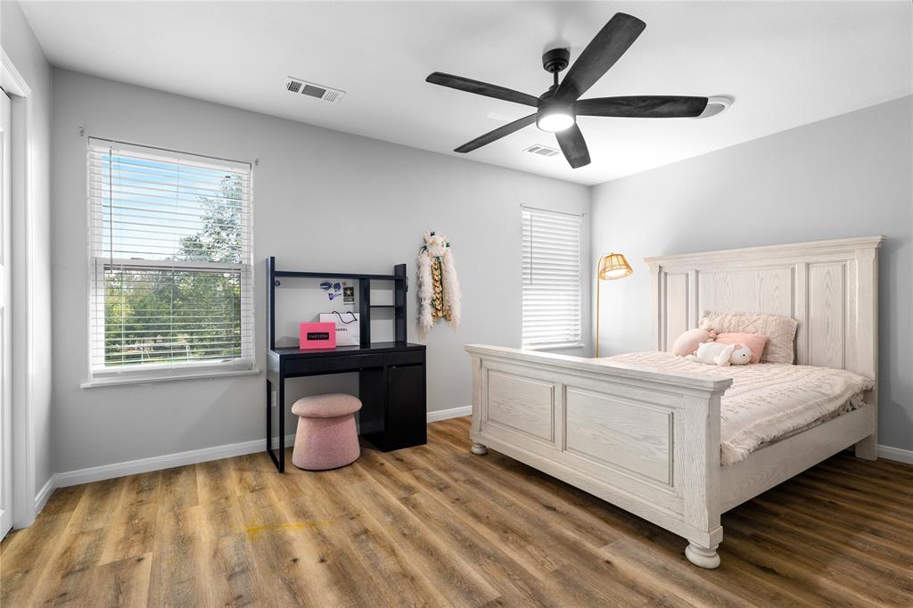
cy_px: 304
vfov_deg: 73.7
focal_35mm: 16
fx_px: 406
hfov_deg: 96.8
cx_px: 456
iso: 125
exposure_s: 1/2
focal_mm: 16
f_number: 9
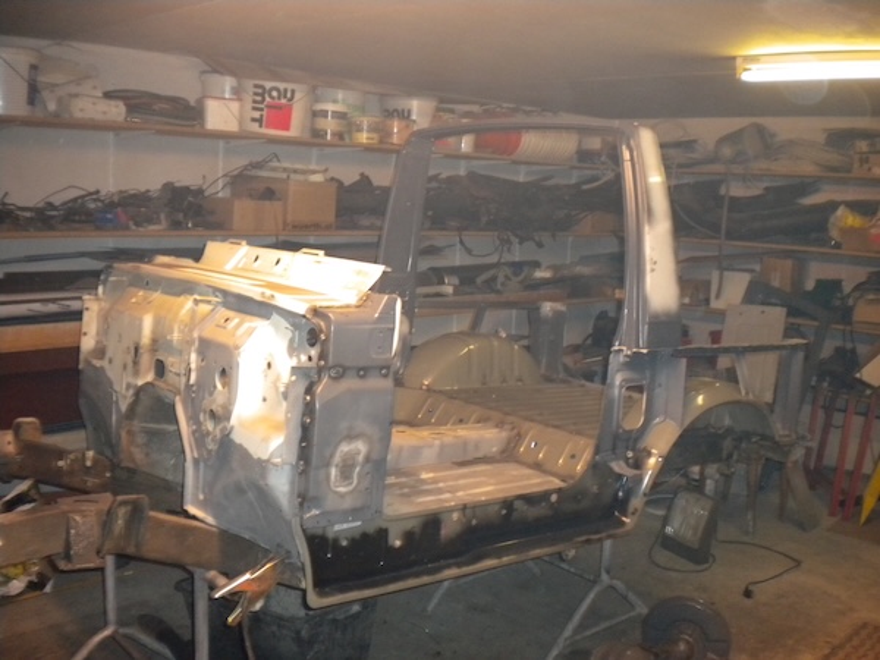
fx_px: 890
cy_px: 330
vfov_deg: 40.7
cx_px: 440
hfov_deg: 52.6
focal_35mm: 35
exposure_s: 1/30
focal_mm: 6.3
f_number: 3.1
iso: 400
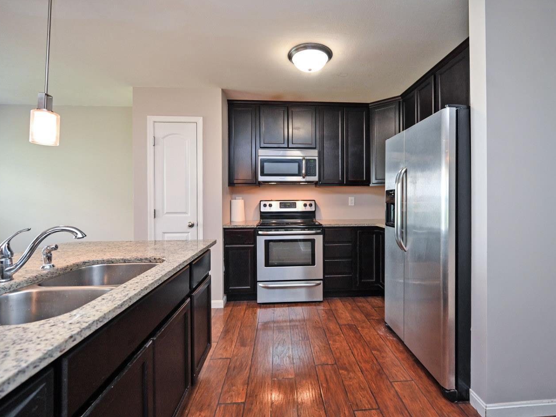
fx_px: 257
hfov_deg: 94.4
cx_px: 296
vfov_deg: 78.0
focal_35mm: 16
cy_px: 197
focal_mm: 14
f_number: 4
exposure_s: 1/60
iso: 1000
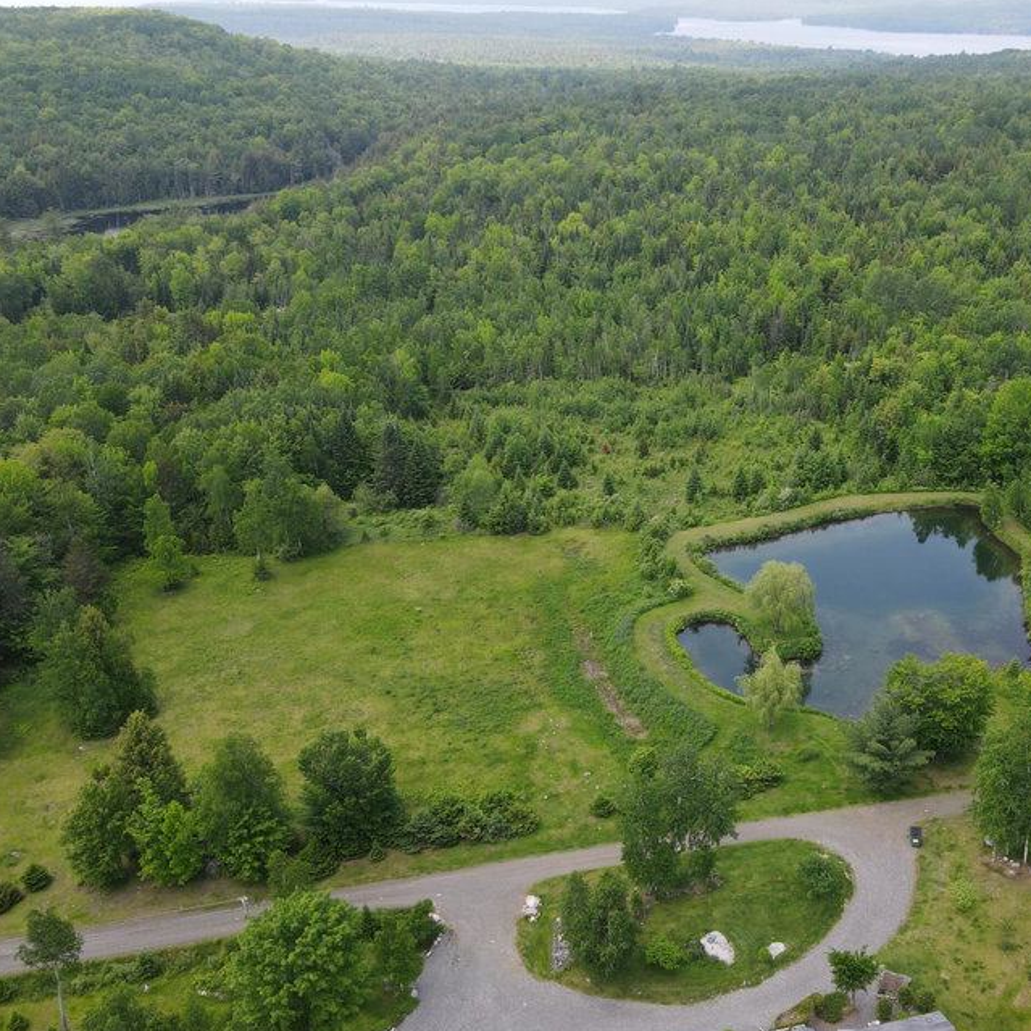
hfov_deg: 47.4
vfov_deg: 48.4
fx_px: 1146
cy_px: 557
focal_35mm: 34
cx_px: 718
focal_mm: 4.5
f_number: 2.8
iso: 110
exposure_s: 1/240
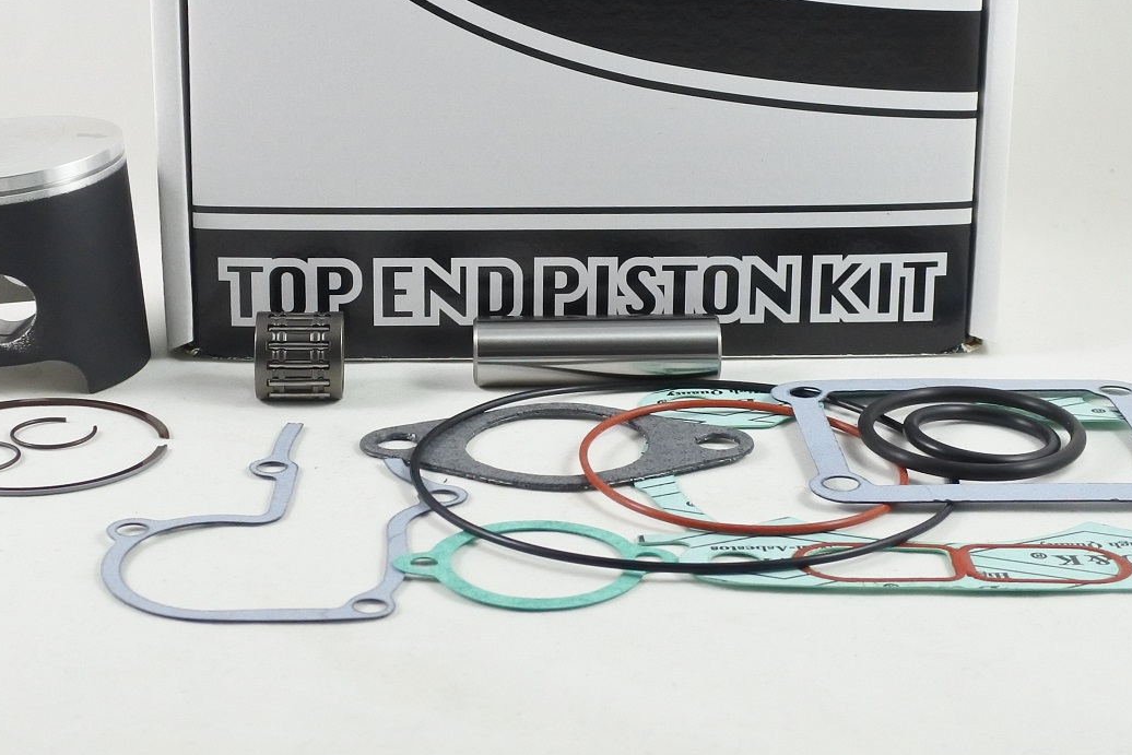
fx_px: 1698
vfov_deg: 24.7
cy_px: 175
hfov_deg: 36.8
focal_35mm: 54
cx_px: 470
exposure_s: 1/125
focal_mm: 12.6
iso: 500
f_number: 3.8
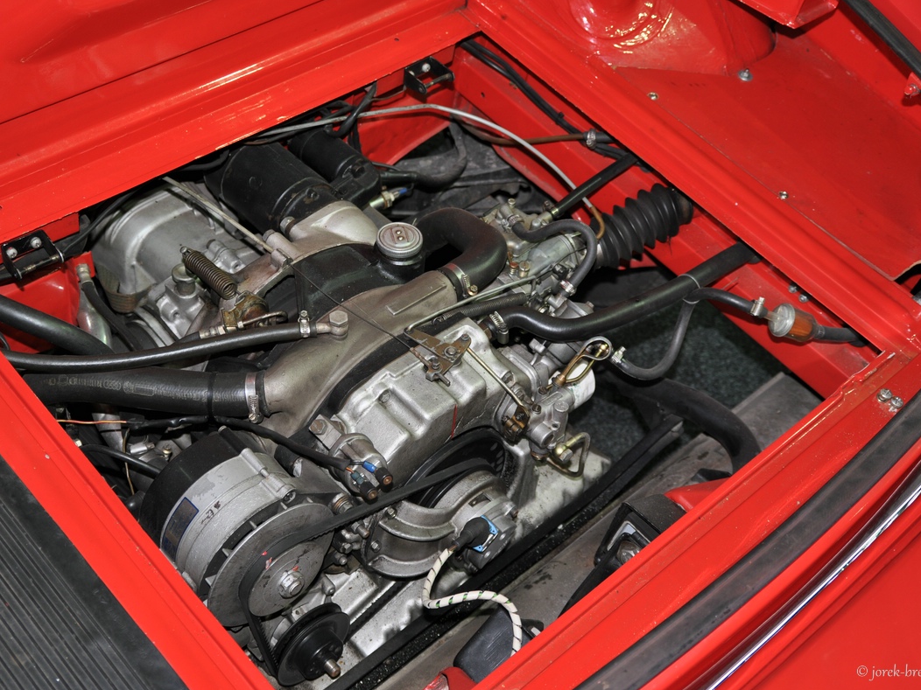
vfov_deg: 31.5
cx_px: 441
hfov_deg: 41.2
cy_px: 348
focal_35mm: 46
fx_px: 1224
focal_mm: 28
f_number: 3.2
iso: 200
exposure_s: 1/60
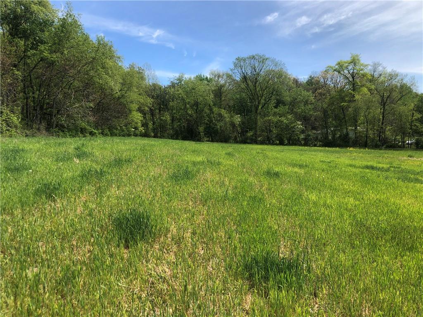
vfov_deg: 49.7
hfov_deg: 63.4
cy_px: 158
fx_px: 342
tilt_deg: -4.8
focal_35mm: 28
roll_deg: +1.4
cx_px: 212
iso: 20
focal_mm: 3.99
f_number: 1.8
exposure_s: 1/1389
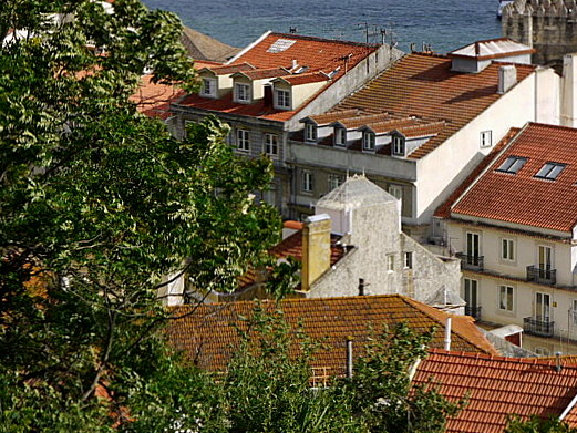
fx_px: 2951
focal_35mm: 177
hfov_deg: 11.2
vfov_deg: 8.4
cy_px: 24
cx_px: 353
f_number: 8
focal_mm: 45
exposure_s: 1/320
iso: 100
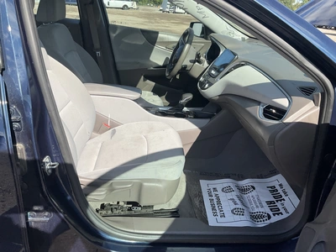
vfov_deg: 48.2
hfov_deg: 61.7
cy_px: 126
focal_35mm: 29
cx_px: 168
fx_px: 281
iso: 25
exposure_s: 1/912
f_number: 1.8
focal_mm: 3
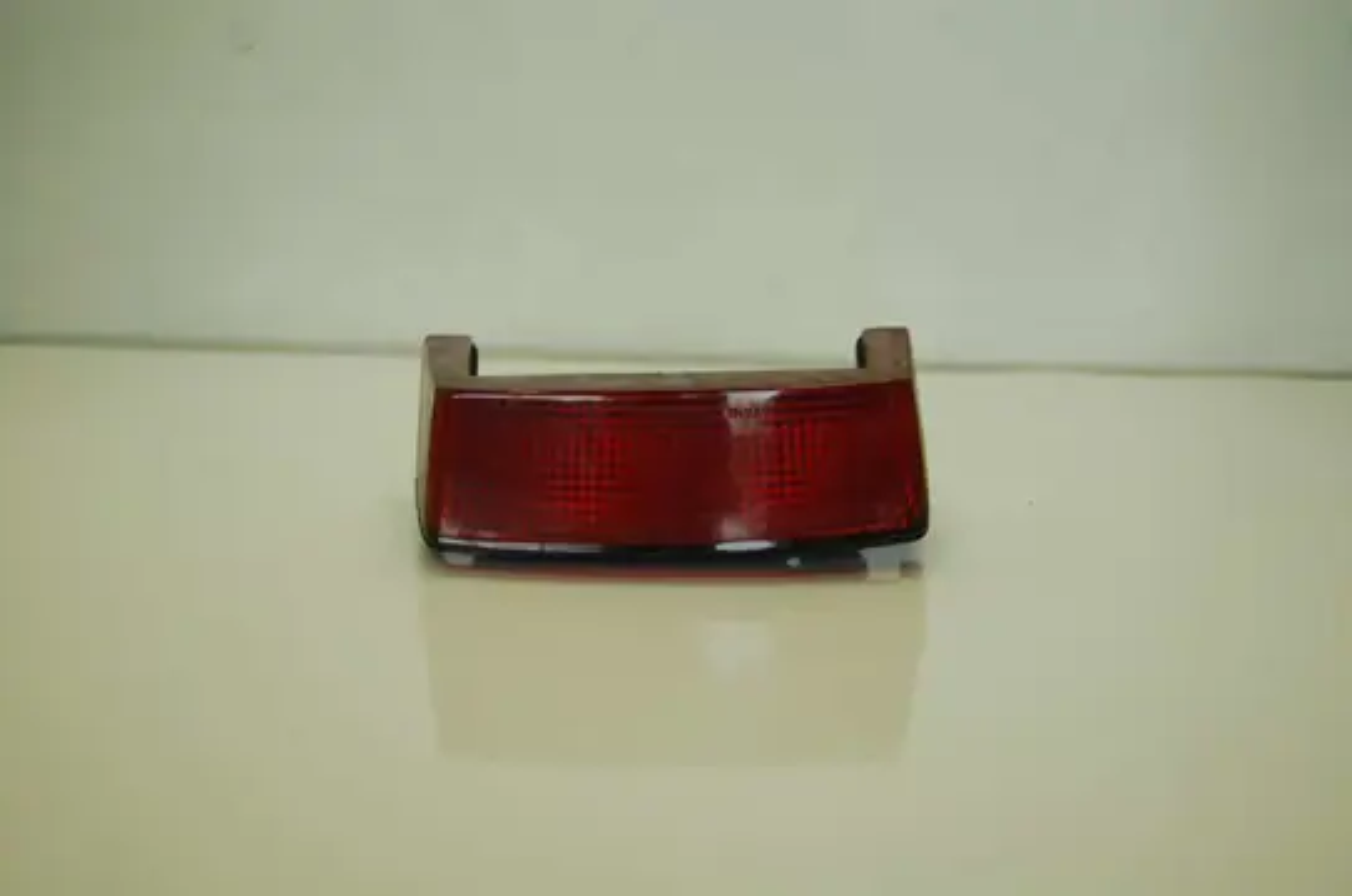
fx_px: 2137
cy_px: 448
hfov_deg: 35.1
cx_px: 676
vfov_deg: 23.7
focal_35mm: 57
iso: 400
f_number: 4.8
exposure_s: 1/80
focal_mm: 38
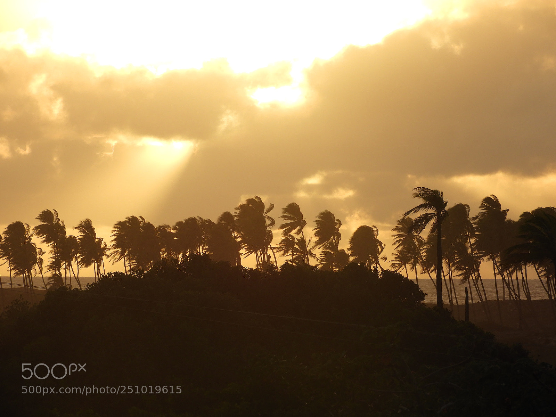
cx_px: 278
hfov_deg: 6.6
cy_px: 208
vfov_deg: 5.0
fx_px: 4819
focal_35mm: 300
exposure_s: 1/400
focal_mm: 53.7
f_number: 5.5
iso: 100
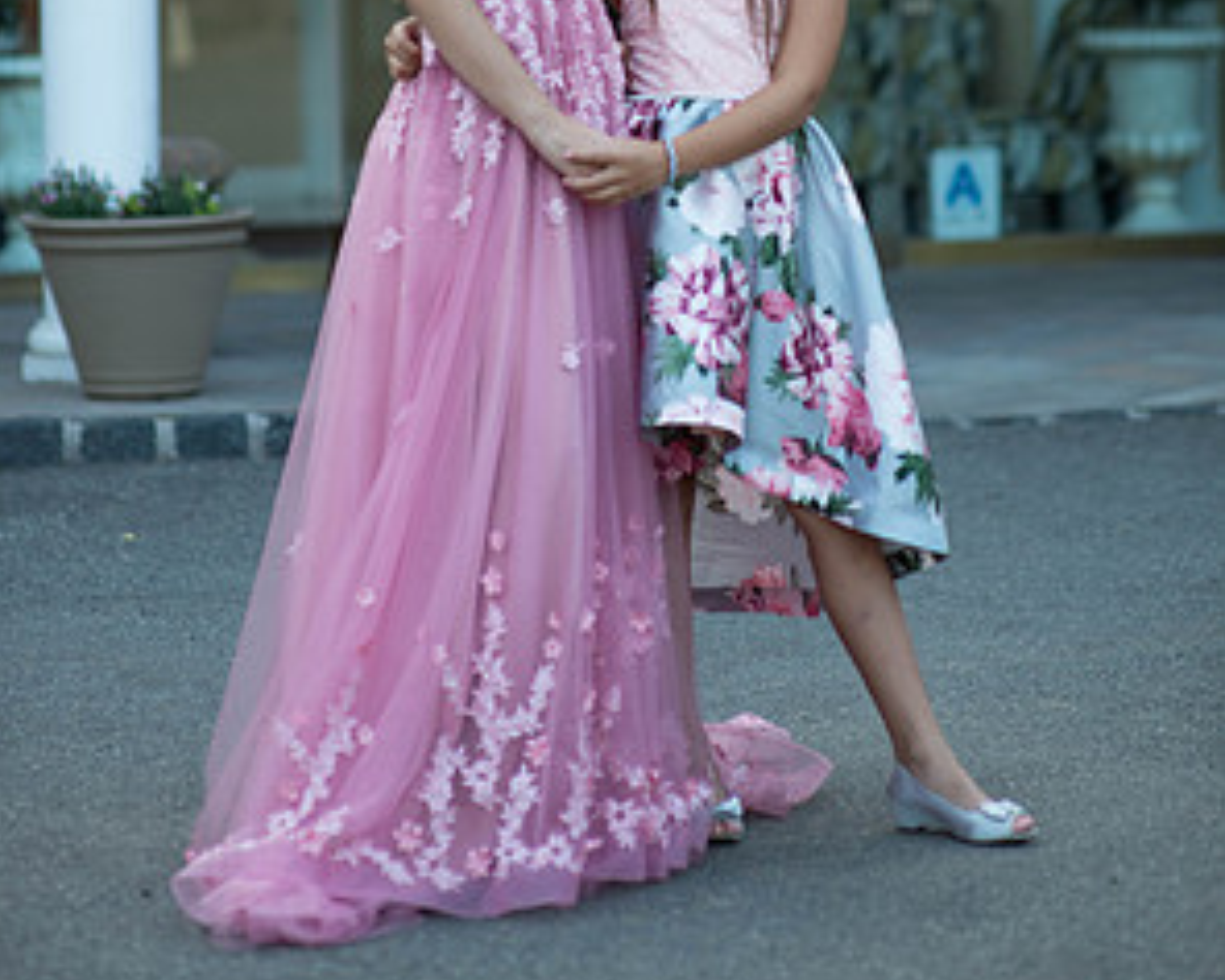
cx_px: 610
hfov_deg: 15.9
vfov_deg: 12.6
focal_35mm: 121
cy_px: 87
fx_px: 4388
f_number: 2
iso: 250
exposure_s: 1/800
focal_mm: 85
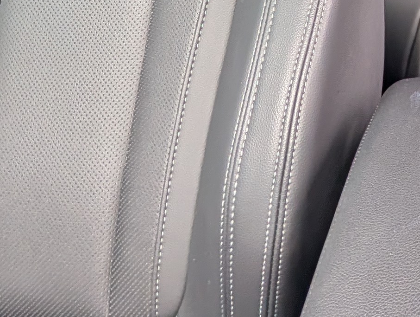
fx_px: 656
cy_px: -280
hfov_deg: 30.6
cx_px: 493
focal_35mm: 54
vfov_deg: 19.2
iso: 100
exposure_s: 1/113
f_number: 1.7
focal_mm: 2.02
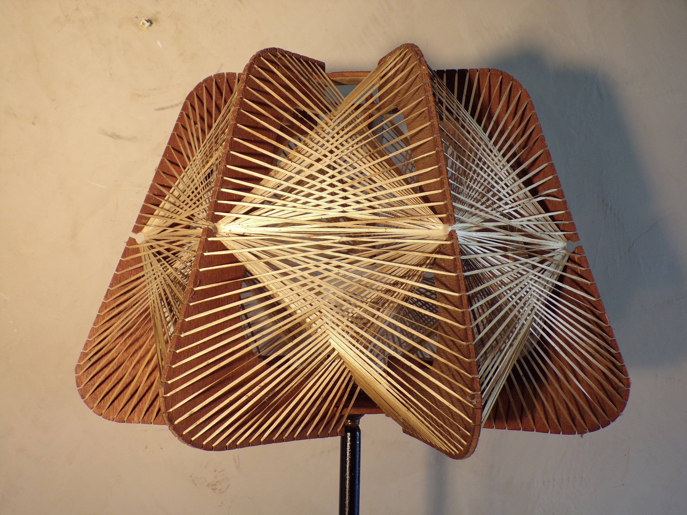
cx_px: 344
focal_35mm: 42
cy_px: 258
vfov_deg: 34.3
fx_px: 834
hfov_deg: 44.8
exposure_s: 1/34
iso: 146
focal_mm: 7.6
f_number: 3.4
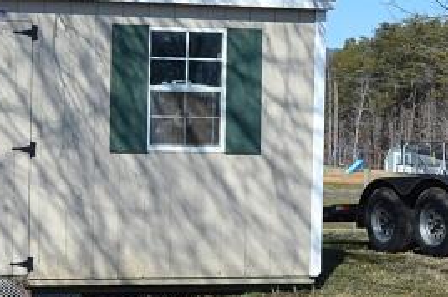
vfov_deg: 14.7
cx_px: -35
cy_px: 116
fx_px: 1156
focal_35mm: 93
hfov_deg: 20.9
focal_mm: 24
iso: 100
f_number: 8
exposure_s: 1/250
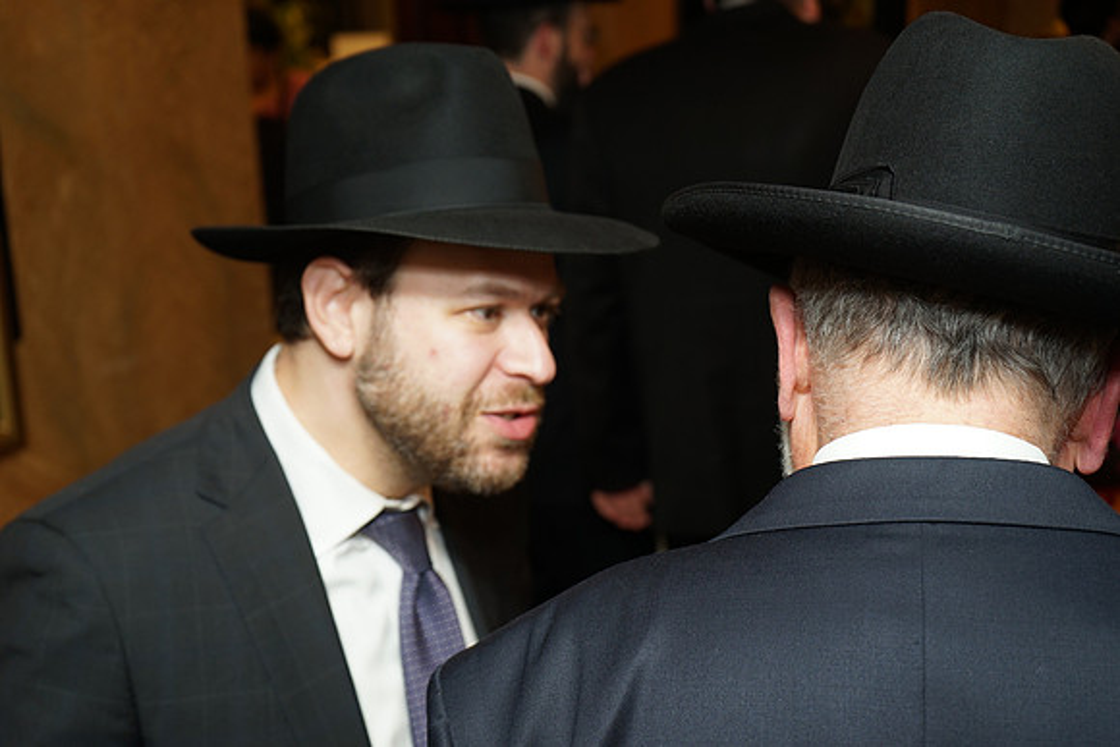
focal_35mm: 52
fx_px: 1618
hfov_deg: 38.2
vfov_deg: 26.0
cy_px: 374
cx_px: 560
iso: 500
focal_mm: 52
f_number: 5.6
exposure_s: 1/100
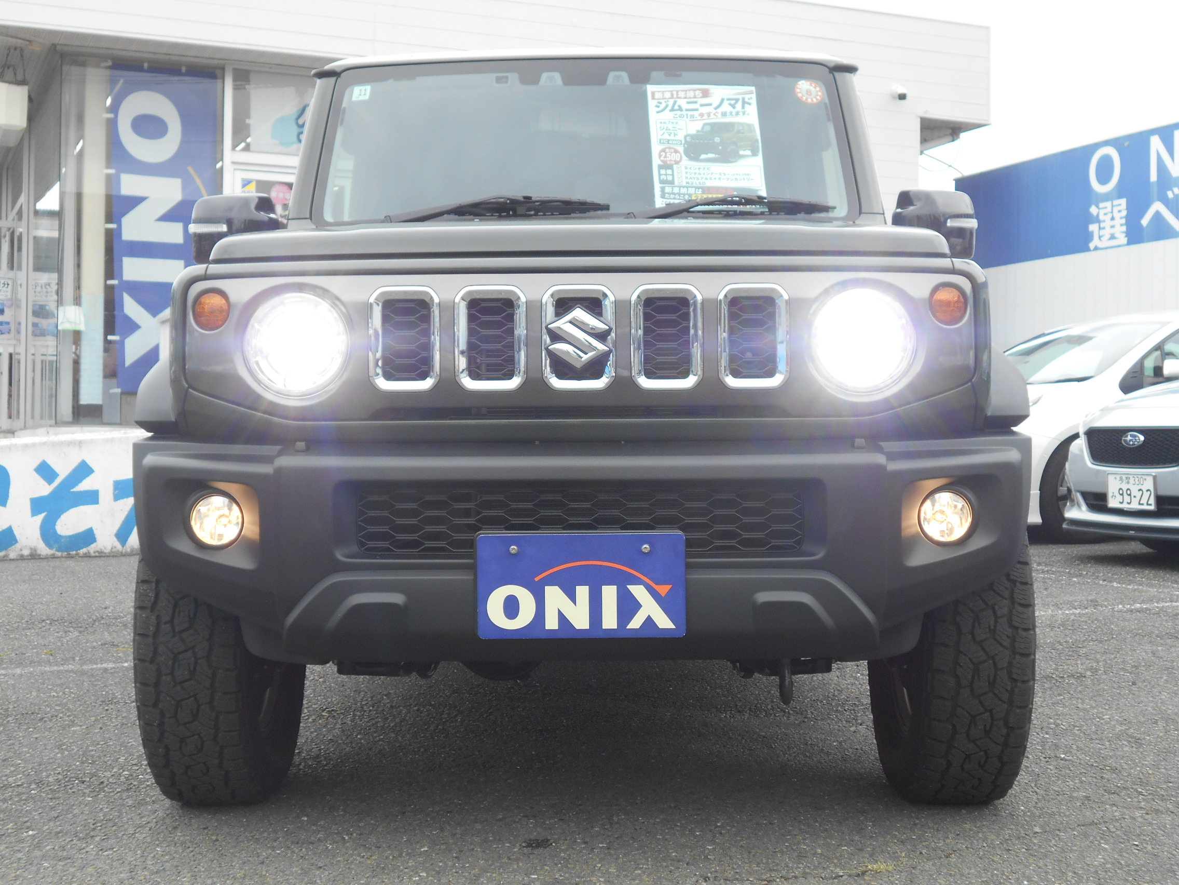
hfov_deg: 38.2
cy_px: 442
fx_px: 1703
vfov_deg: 29.1
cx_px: 590
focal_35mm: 50
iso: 80
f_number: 4.5
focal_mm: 8.8
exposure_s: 1/250
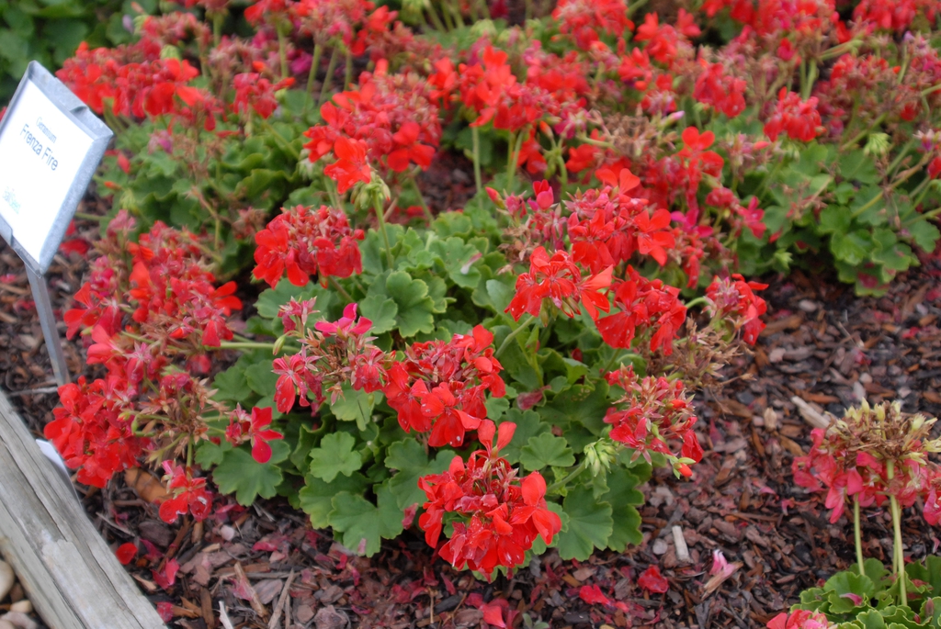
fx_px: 1099
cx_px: 470
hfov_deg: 46.4
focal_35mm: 42
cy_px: 314
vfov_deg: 32.0
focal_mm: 28
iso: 400
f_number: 3.5
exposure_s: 1/50
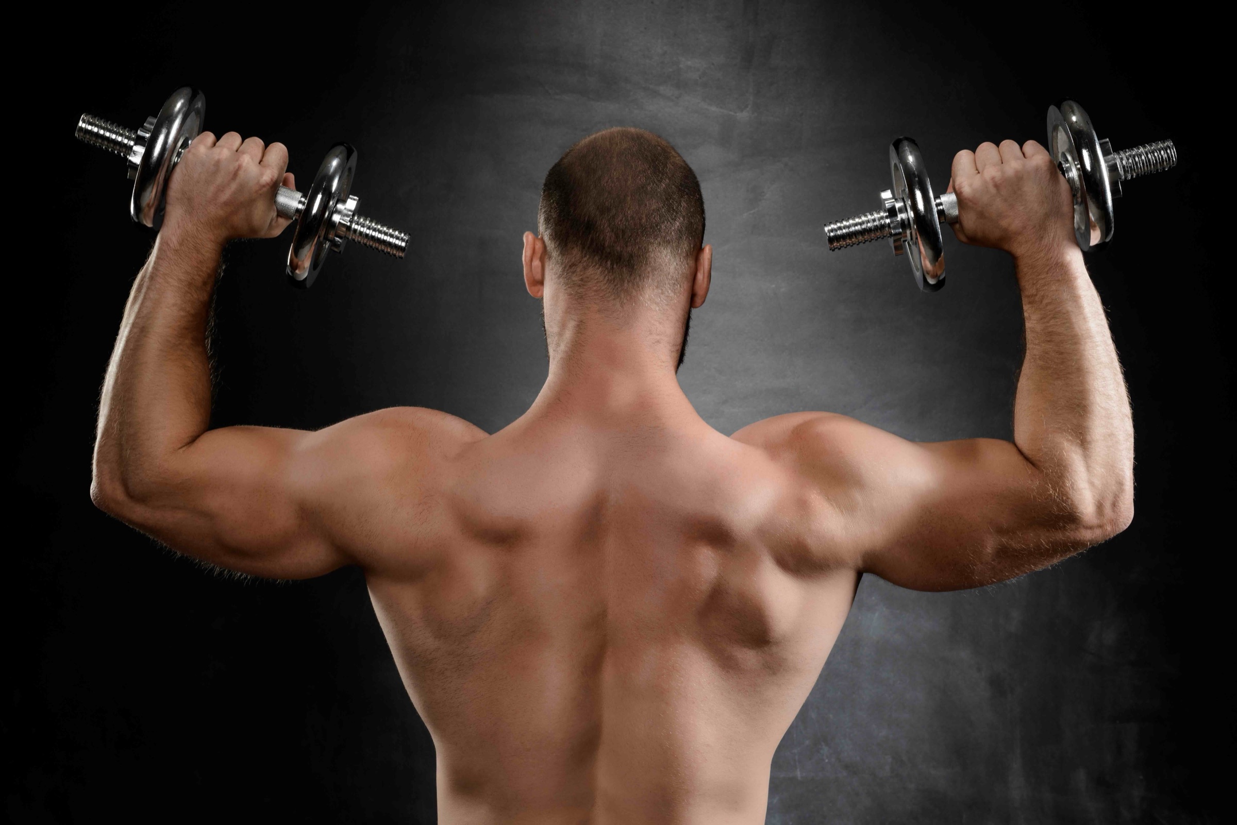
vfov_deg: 21.9
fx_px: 2131
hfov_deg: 32.4
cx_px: 618
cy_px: 412
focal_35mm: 62
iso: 100
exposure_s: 1/160
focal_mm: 62
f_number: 10
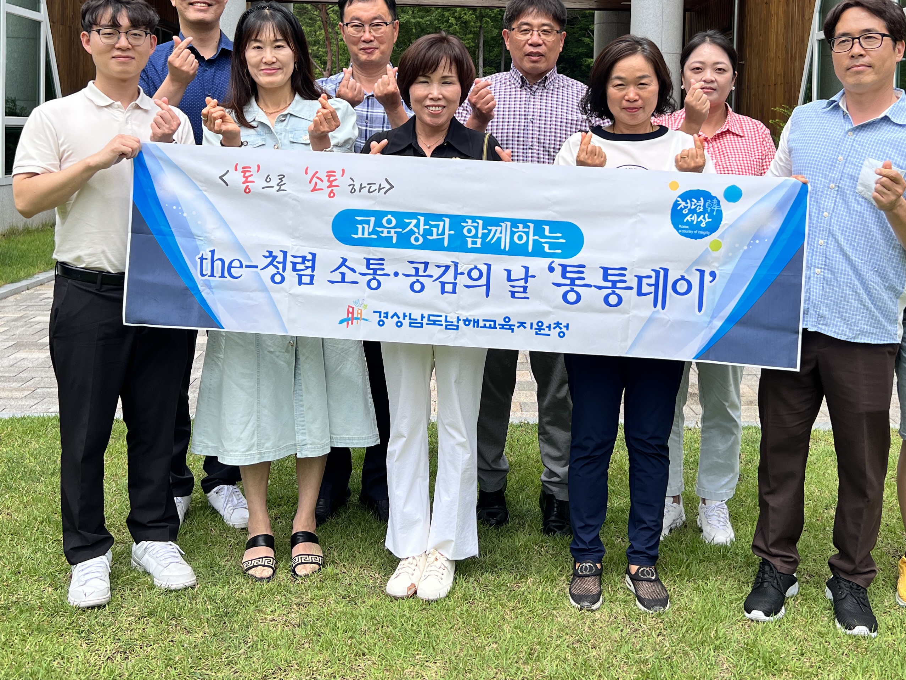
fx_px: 1073
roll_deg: -1.1
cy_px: 153
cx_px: 499
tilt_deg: -1.8
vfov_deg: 34.2
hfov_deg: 45.7
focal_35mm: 41
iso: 50
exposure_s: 1/1934
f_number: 1.5
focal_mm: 5.7
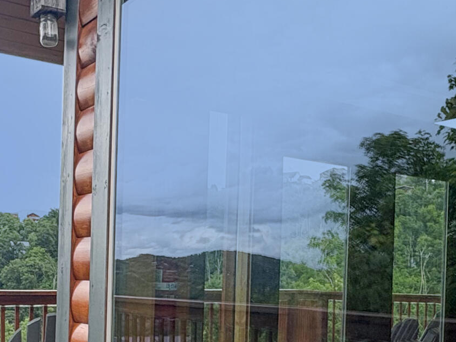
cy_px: 277
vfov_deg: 28.4
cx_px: 123
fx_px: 659
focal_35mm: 50
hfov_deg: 37.4
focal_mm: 2.22
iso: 50
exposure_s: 1/956
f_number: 2.2
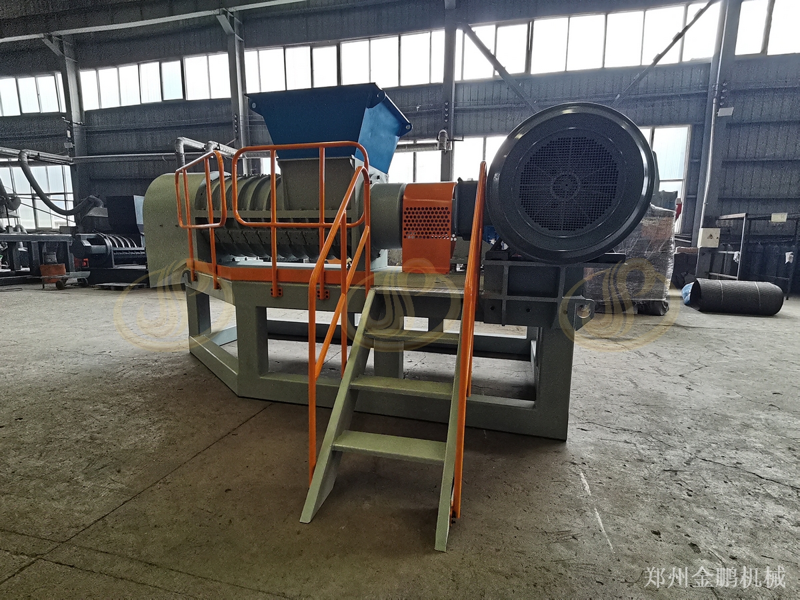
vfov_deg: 74.7
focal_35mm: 17
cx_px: 400
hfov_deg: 91.0
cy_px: 300
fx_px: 393
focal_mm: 1.78
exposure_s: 1/100
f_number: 2.4
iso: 200
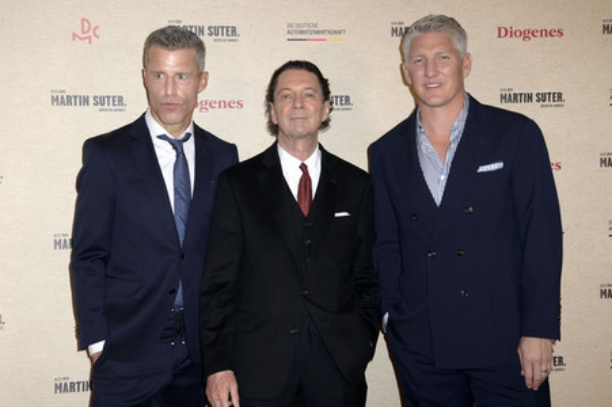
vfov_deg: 23.3
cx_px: 306
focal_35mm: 58
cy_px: 204
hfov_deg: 34.5
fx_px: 985
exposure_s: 1/250
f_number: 5.6
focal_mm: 58
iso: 400
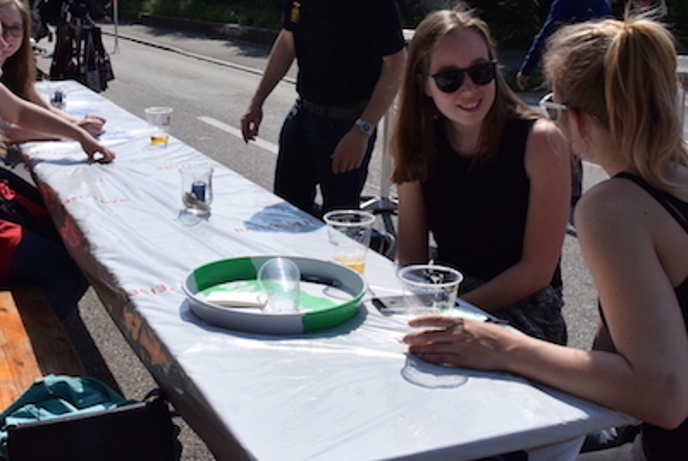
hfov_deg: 40.9
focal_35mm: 48
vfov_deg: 27.8
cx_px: 282
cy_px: 124
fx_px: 919
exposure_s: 1/1250
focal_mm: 20
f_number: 18
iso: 1000
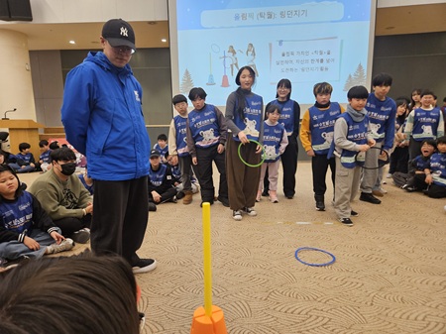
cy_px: 167
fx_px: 296
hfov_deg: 74.0
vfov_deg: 58.8
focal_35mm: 23
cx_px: 223
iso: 500
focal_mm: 5.4
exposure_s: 1/120
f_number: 1.8
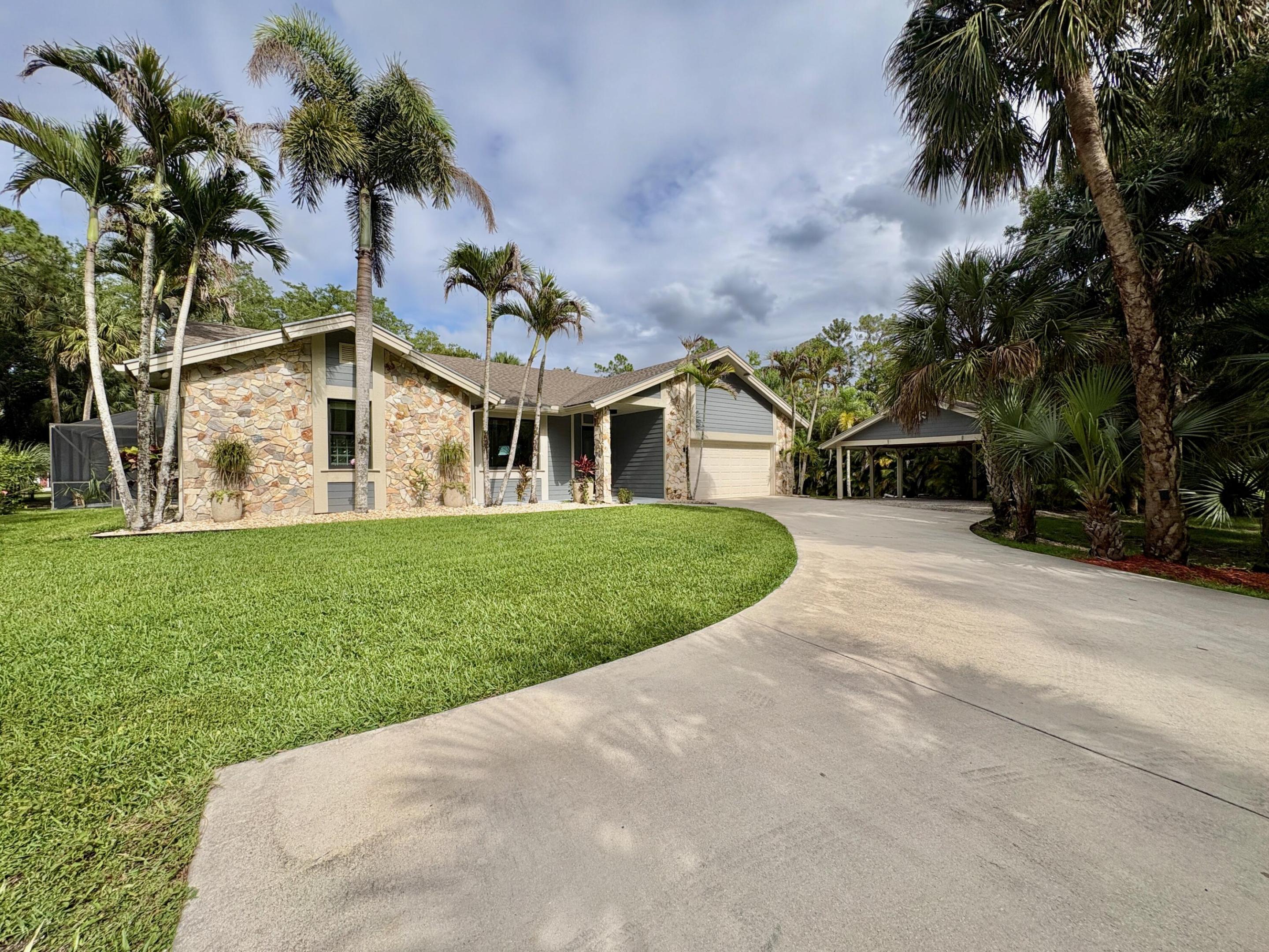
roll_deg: +1.2
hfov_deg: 102.1
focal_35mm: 14
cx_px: 634
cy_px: 476
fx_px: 513
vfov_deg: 85.7
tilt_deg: +0.9
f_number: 2.2
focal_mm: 2.22
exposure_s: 1/2342
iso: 50
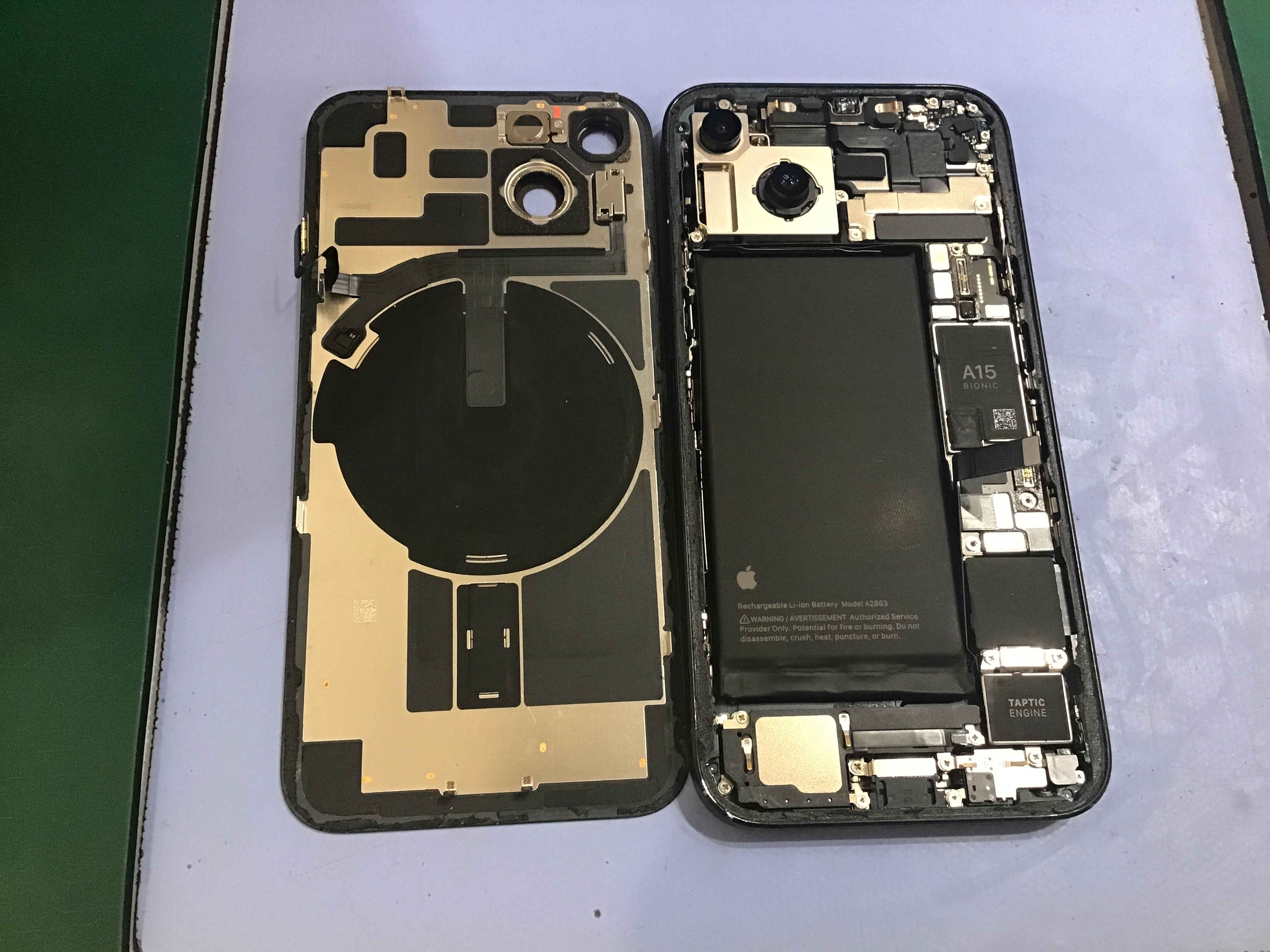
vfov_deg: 45.4
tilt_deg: -71.2
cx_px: 635
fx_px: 1137
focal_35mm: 31
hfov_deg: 58.4
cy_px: 476
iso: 160
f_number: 2.4
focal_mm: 3.3
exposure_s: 1/30
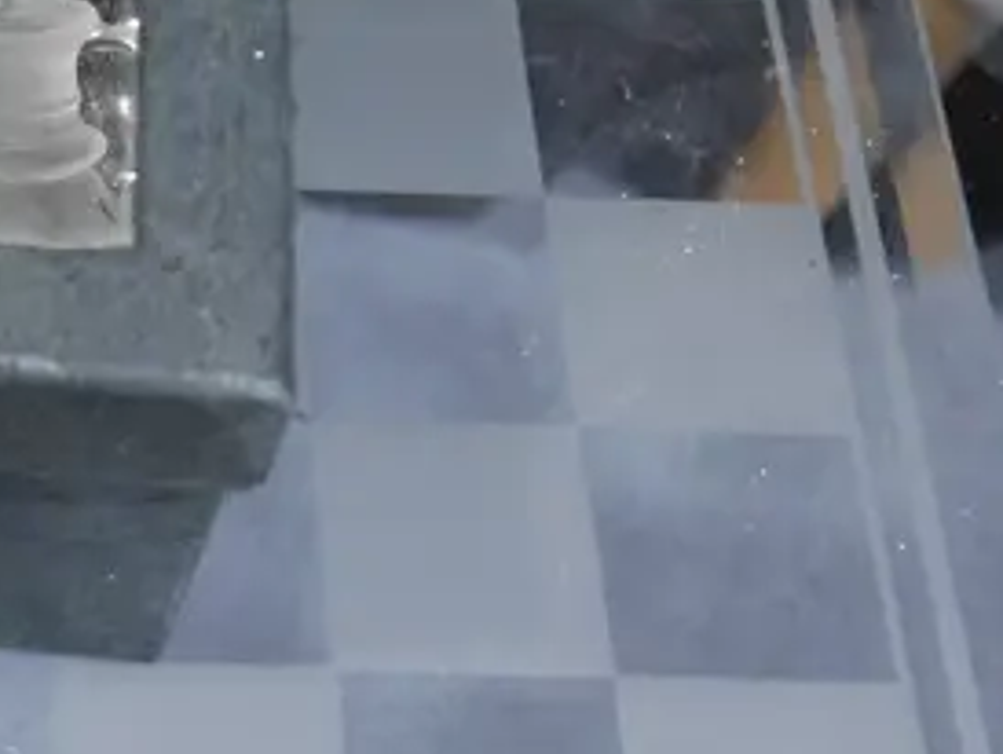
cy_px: 51
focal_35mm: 112
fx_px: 3248
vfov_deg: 13.1
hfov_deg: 16.6
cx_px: -278
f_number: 3.6
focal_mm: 15
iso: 400
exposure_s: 1/60
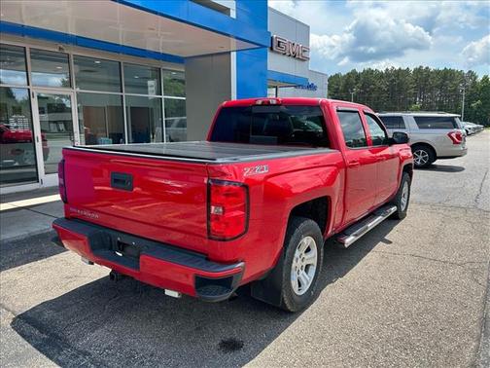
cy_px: 184
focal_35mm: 26
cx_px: 245
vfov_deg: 53.1
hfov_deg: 67.3
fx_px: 368
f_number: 1.5
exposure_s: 1/1645
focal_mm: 5.7
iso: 50
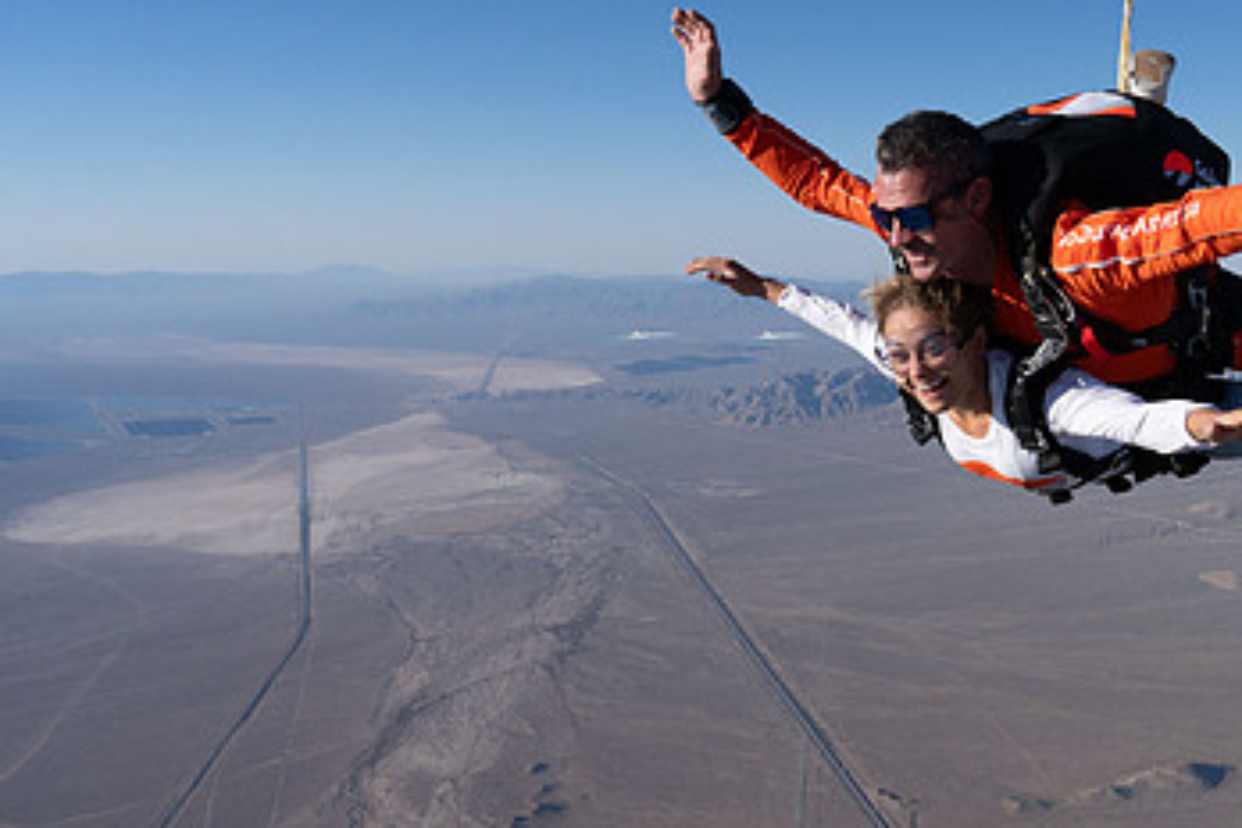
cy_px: 323
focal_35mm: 40
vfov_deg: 33.3
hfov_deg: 45.8
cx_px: 1006
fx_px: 1380
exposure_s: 1/2000
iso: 800
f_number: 10
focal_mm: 24
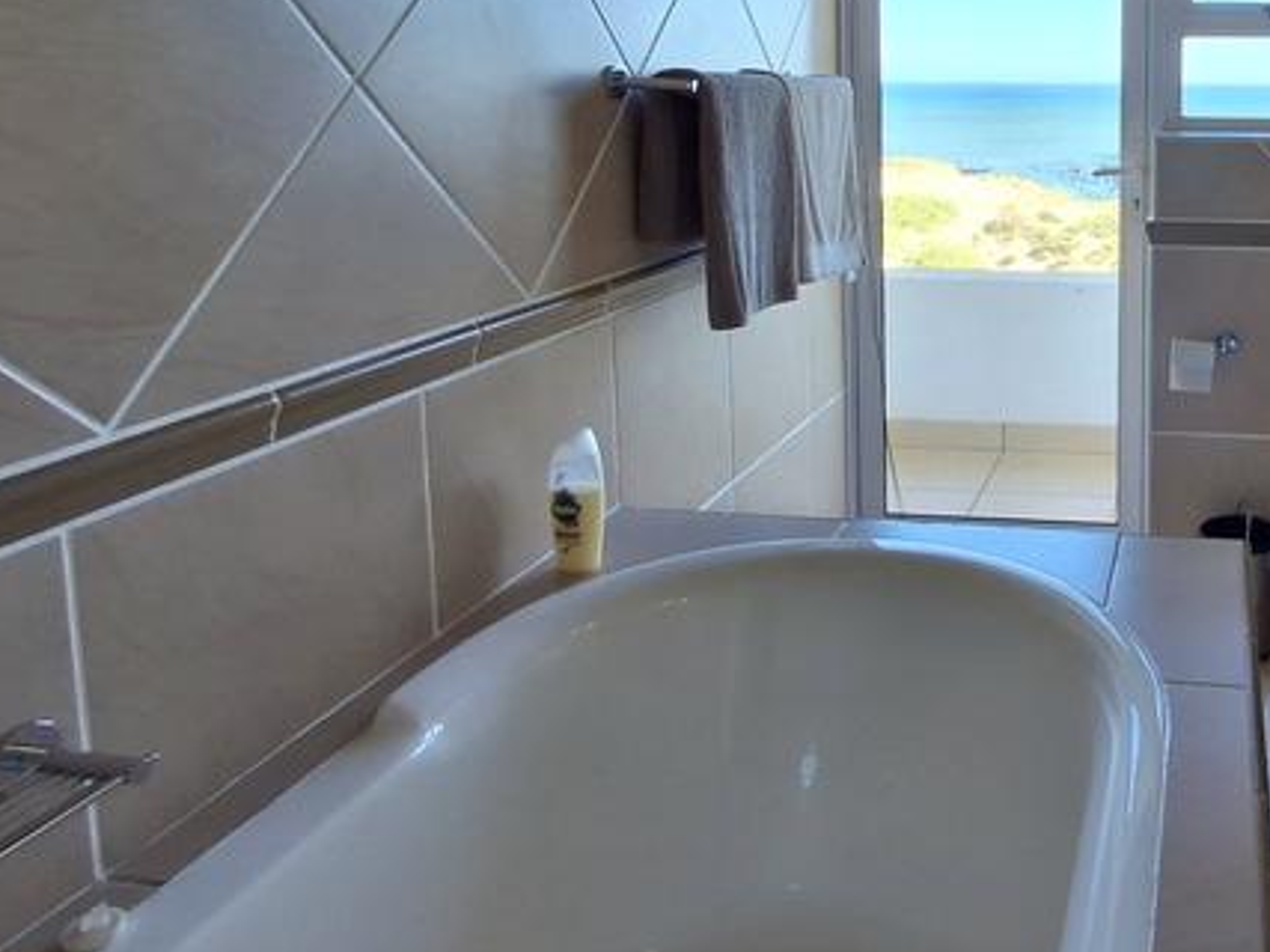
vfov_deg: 44.7
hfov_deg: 54.6
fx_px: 1100
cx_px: 1068
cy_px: 205
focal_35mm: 30
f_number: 2.2
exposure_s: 1/145
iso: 40
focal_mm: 1.64
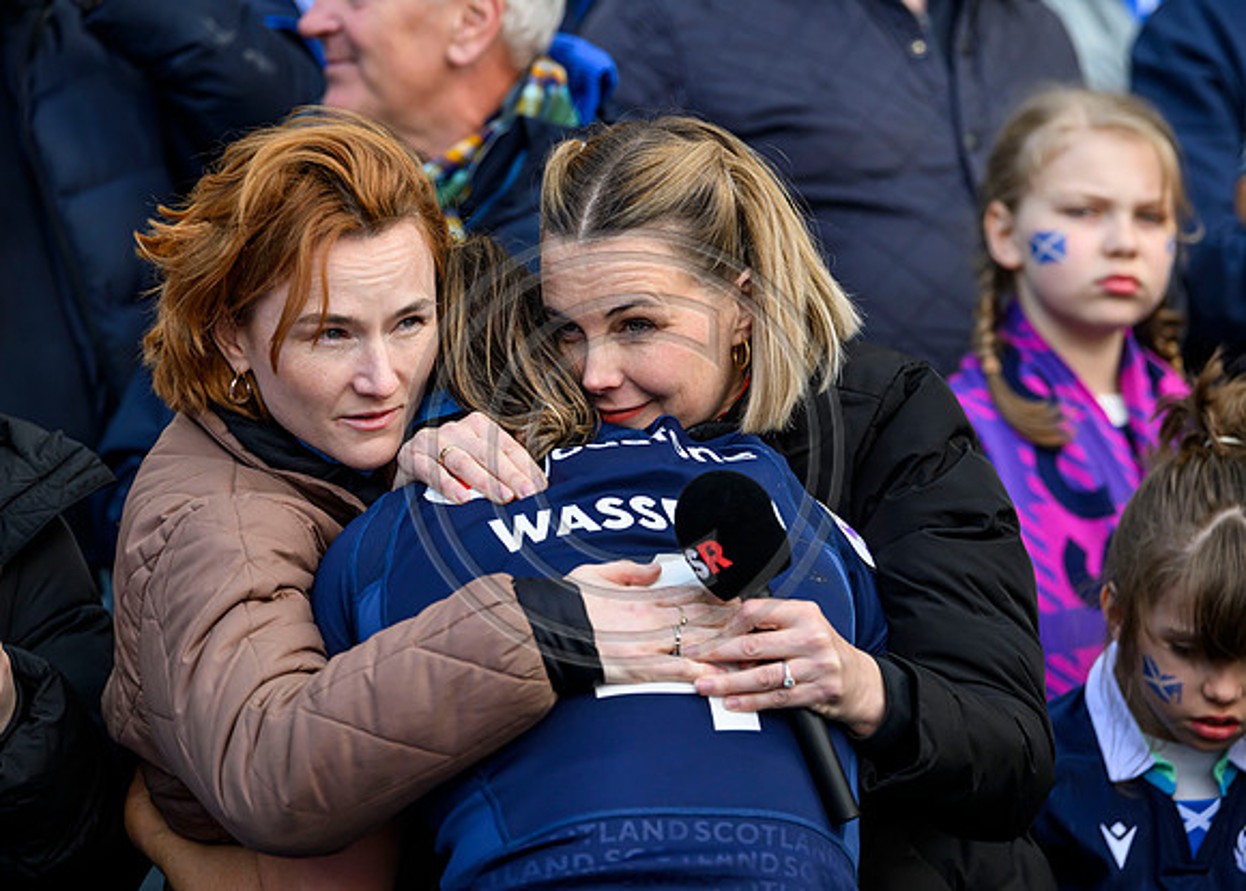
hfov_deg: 9.1
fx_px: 7862
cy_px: 420
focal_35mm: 222
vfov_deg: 6.5
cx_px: 708
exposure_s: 1/1000
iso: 500
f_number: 4
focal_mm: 200
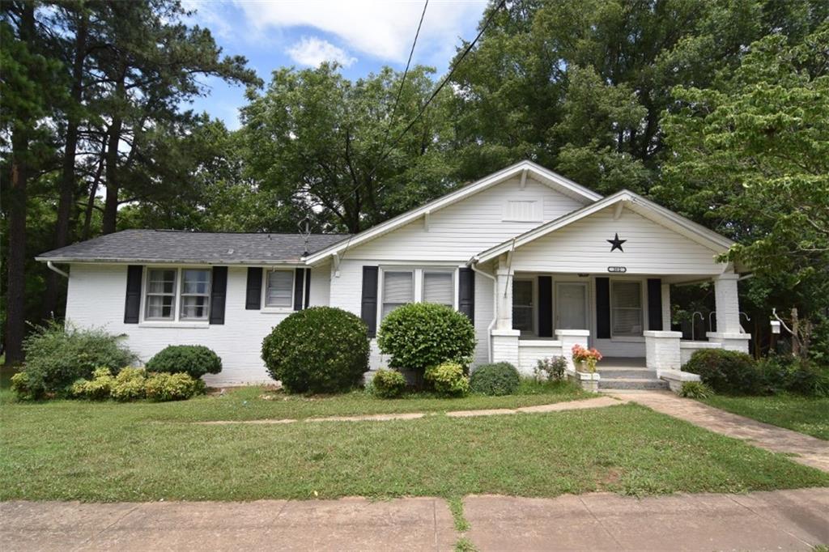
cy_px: 276
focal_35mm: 20
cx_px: 414
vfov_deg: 63.2
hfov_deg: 85.4
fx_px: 449
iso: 360
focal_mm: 13
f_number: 8
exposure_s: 1/500
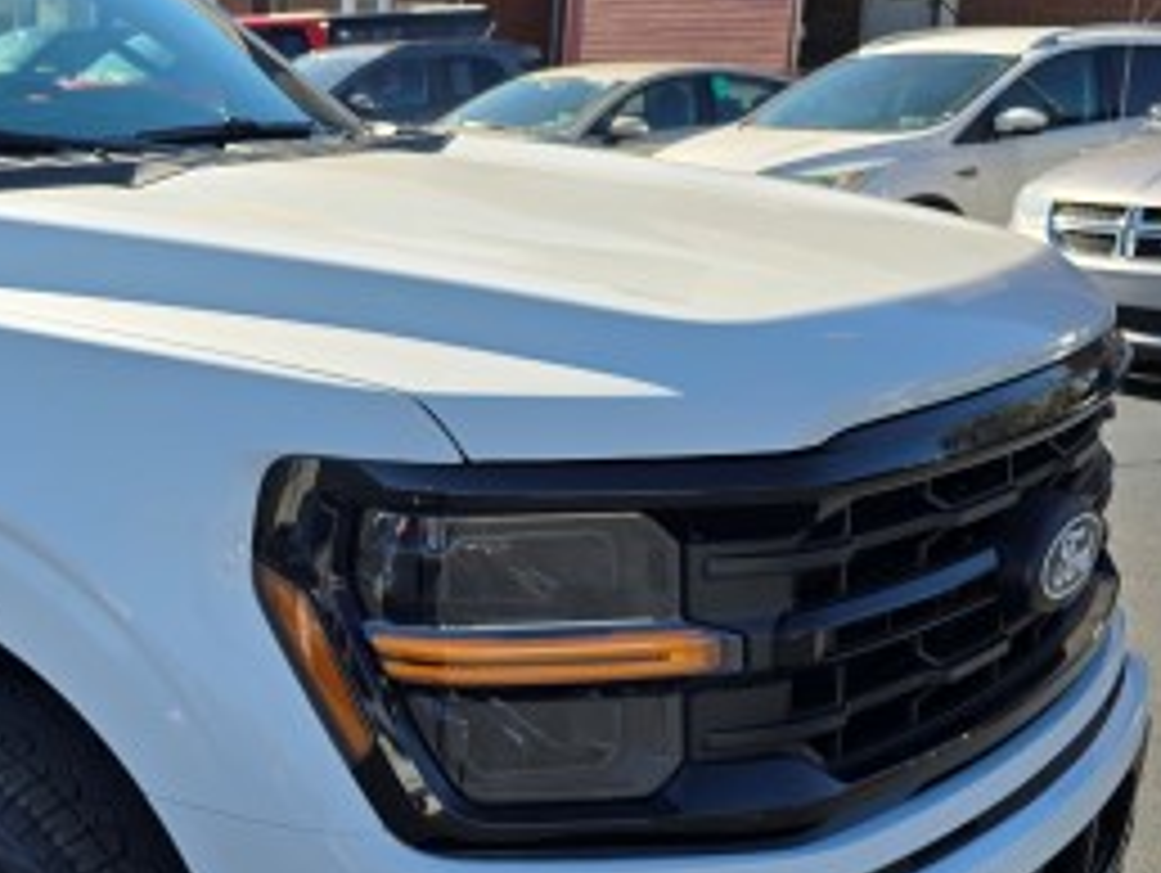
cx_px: 36
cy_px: 486
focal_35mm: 57
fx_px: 1914
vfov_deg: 25.7
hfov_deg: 31.5
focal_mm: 6.3
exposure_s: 1/629
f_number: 1.7
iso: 12
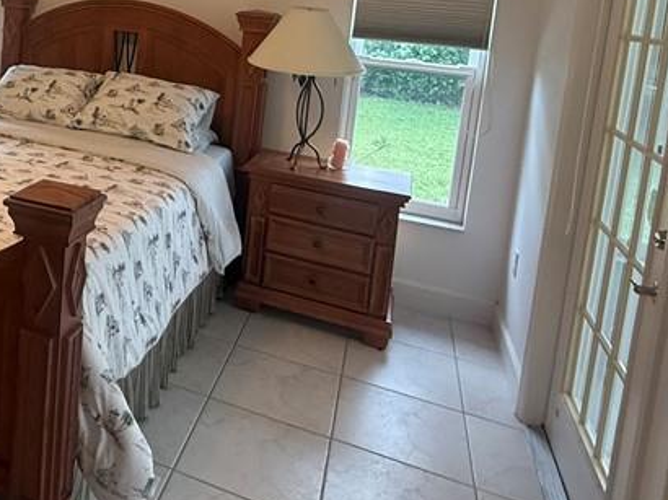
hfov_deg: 47.9
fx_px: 675
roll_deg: -3.6
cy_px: 52
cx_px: 81
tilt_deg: -7.2
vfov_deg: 38.0
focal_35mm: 35
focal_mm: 2.22
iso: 320
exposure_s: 1/120
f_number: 2.2
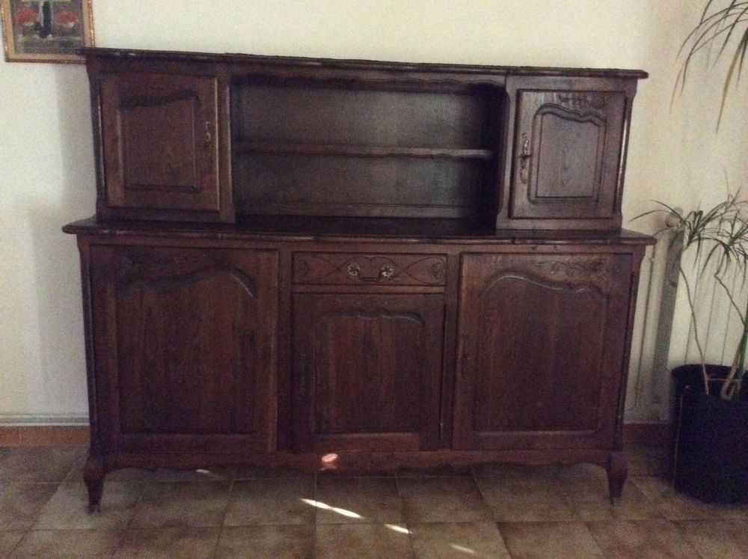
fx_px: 690
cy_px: 280
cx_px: 374
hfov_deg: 56.9
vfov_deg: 44.1
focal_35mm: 32
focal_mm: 3.3
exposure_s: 1/17
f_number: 2.4
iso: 800
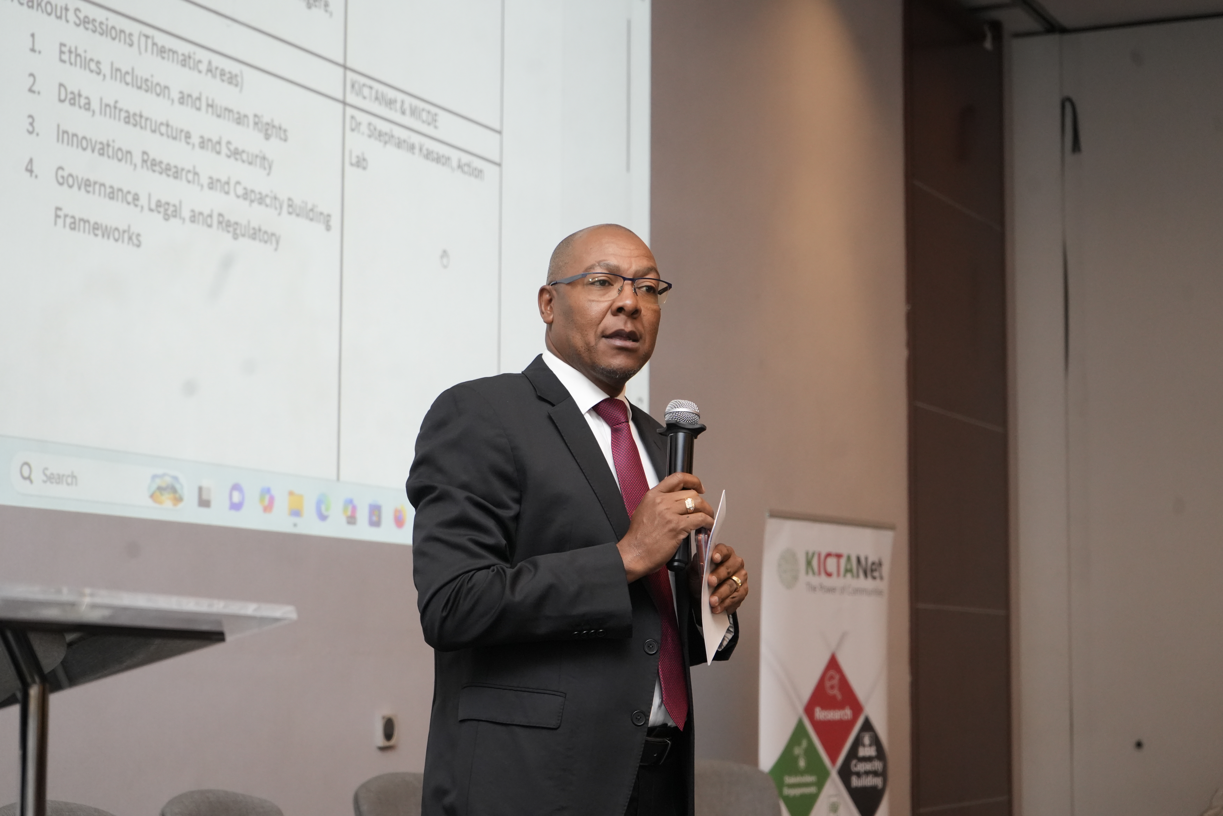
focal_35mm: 70
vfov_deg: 19.5
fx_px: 2378
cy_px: 408
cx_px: 612
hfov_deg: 28.8
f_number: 5.6
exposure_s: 1/160
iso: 4000
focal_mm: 70
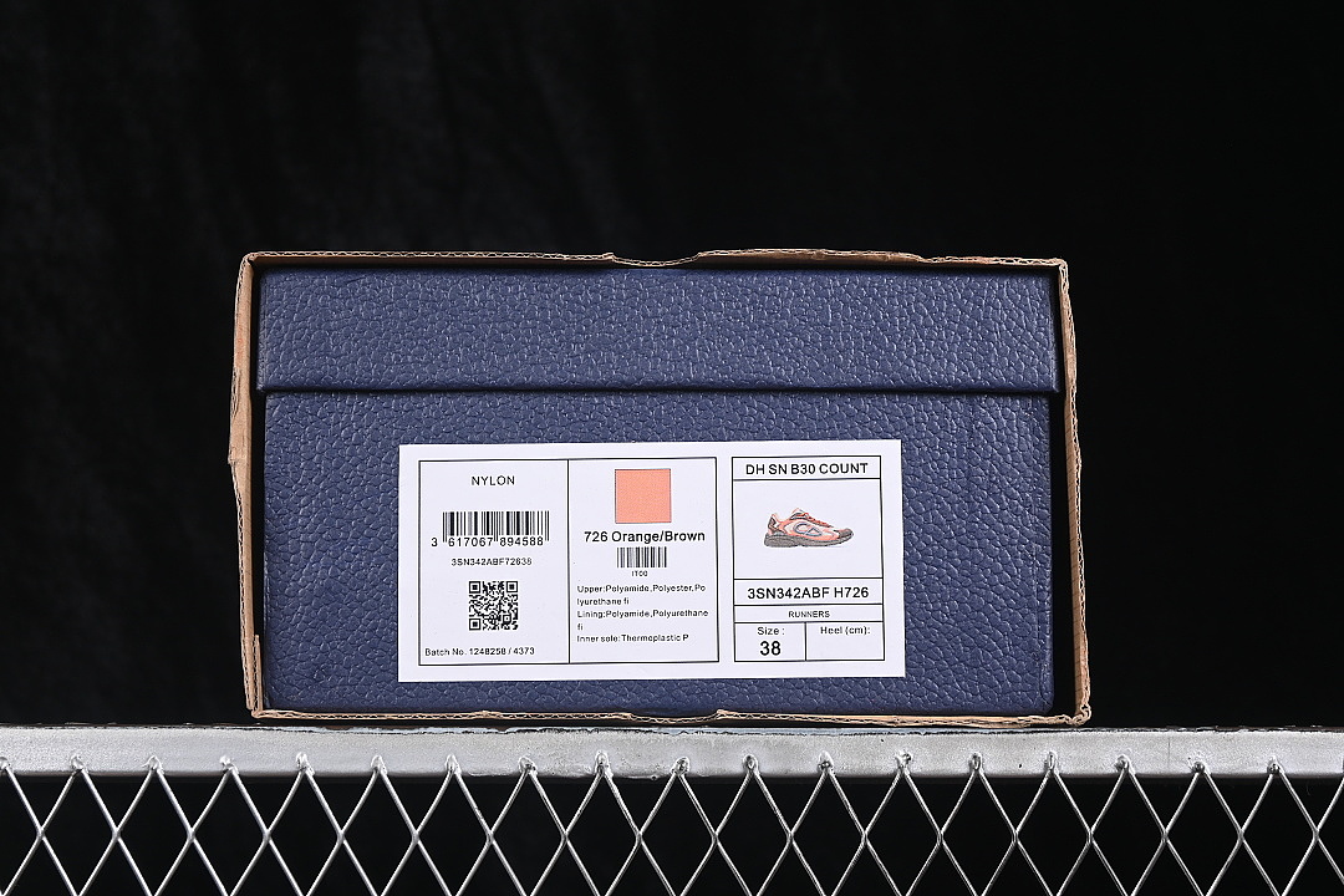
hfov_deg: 27.0
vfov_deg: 18.2
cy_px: 448
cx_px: 672
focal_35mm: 75
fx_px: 2800
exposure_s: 1/80
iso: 160
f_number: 6.3
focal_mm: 50
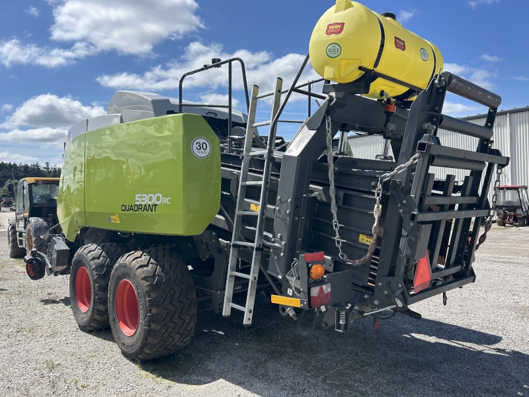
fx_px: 397
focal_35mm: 26
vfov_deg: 53.1
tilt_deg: -0.8
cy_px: 198
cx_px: 264
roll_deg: +1.9
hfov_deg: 67.3
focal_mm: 5.7
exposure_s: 1/3968
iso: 50
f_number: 1.5
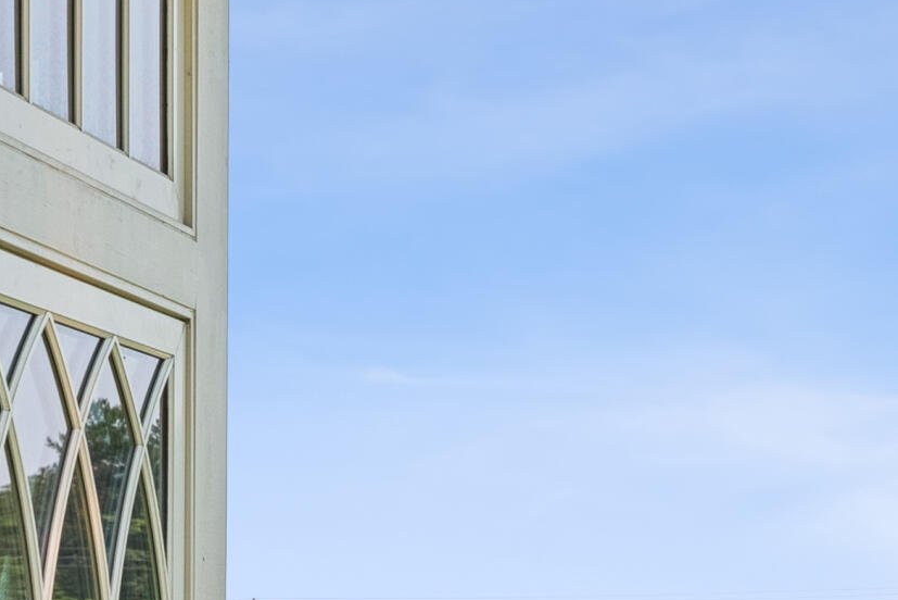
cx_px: 742
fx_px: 3169
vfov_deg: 10.7
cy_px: 678
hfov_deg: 16.0
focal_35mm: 127
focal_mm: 35
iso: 320
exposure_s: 1/1000
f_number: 7.1
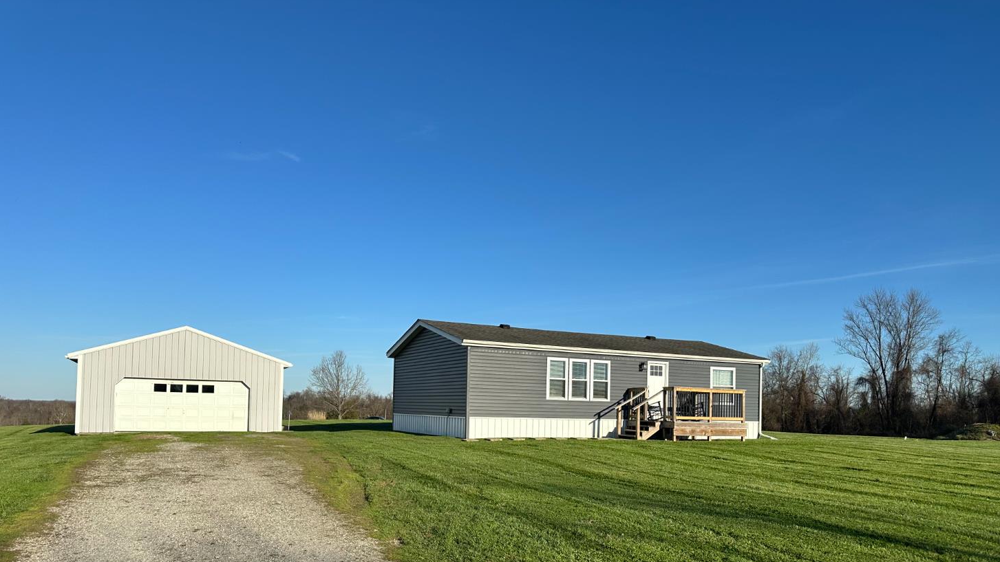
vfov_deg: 42.2
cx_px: 515
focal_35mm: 27
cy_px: 385
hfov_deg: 69.8
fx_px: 716
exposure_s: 1/4762
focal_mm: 6.86
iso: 80
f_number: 1.78
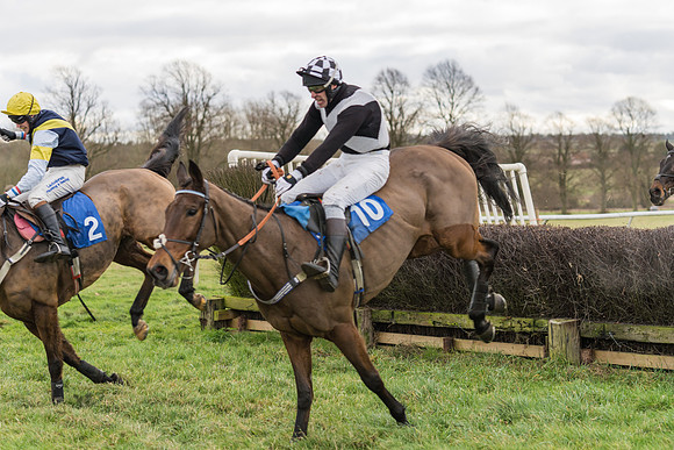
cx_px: 345
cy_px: 187
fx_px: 1530
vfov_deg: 16.7
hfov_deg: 24.8
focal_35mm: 82
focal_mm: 70
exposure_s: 1/1000
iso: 400
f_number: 2.8
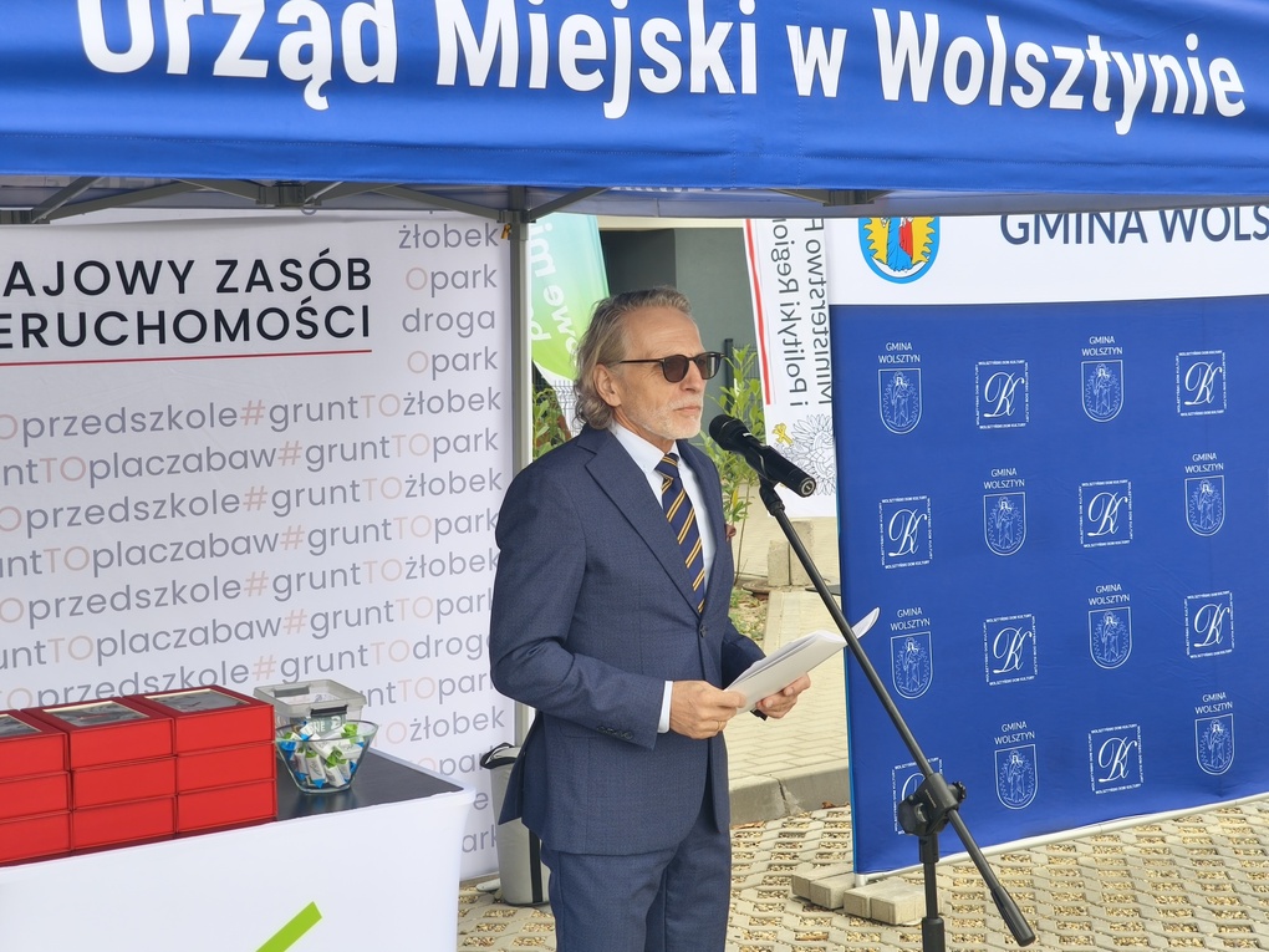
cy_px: 476
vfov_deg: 24.4
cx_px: 634
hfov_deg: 32.2
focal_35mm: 60
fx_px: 2200
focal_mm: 8.8
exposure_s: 1/120
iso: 80
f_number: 2
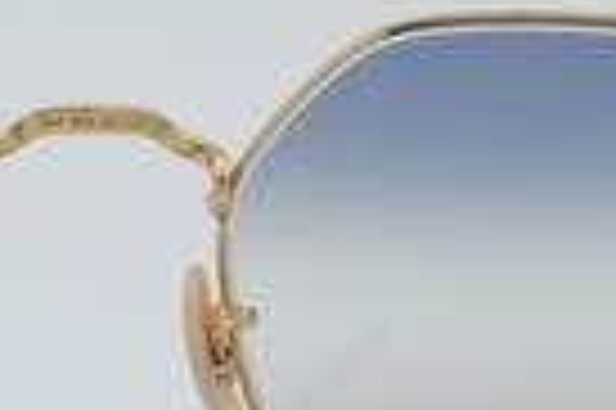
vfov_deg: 5.7
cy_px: 338
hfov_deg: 8.5
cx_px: 94
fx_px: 4110
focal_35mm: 240
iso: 100
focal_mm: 55
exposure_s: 1/4
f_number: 29
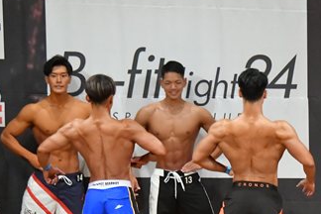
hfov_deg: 5.5
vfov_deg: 3.7
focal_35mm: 375
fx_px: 3343
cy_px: 241
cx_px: 330
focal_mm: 105
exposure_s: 1/400
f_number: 5.6
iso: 9000
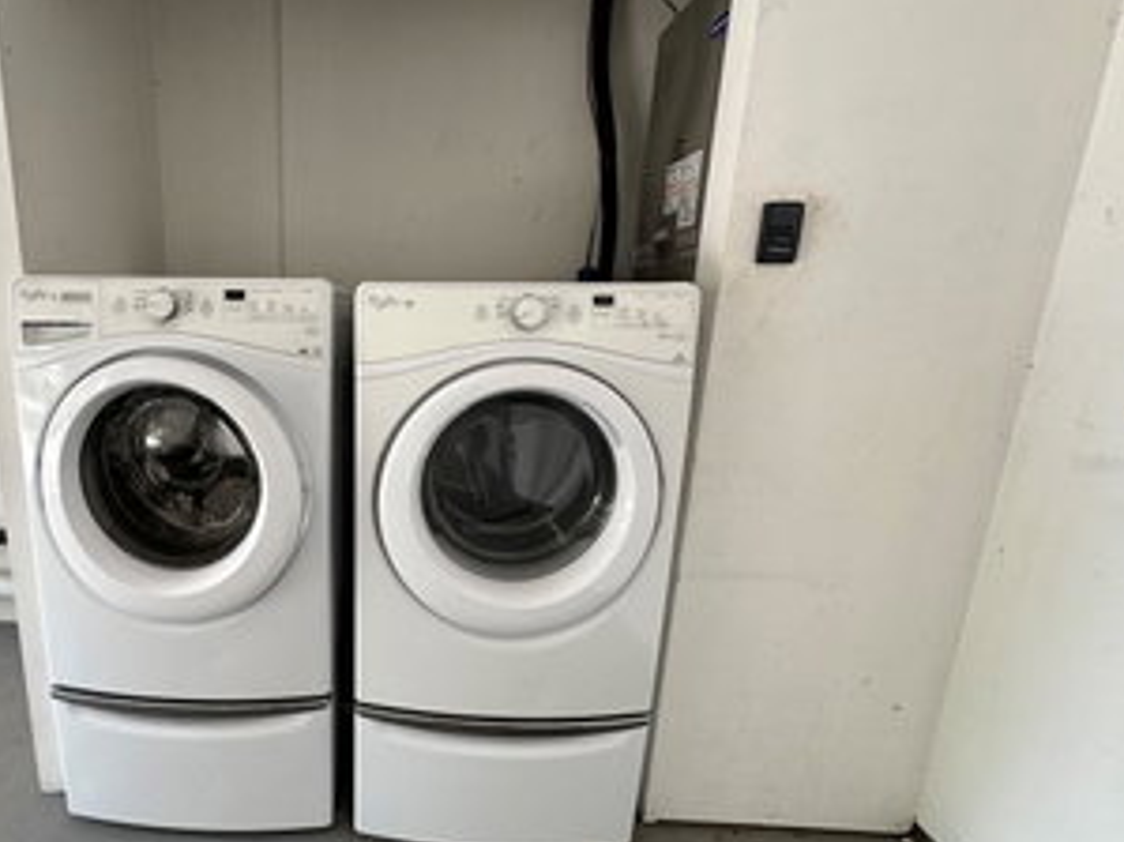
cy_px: 462
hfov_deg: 78.7
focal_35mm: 20
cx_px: 363
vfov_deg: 65.8
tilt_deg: -14.1
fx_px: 649
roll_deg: -0.8
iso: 50
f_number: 2.2
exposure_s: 1/99
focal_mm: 2.22
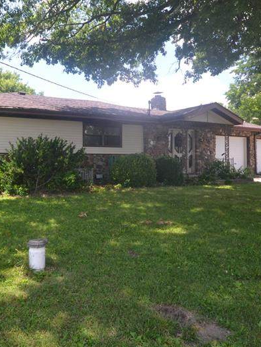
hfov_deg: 44.7
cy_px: 151
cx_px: 82
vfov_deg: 58.2
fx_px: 311
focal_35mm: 31
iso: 360
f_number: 5.6
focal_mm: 11
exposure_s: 1/125
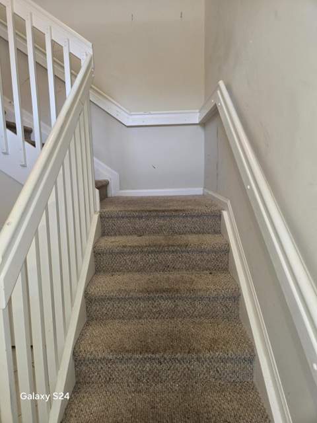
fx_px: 281
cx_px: 158
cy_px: 212
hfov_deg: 58.9
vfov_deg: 73.9
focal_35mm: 23
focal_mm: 5.4
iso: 100
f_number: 1.8
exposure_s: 1/40
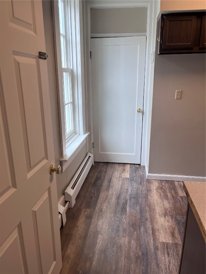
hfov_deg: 53.1
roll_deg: +1.1
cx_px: 103
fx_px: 206
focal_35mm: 26
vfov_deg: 67.3
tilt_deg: -18.0
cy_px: 137
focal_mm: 5.1
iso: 50
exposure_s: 1/120
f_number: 1.6
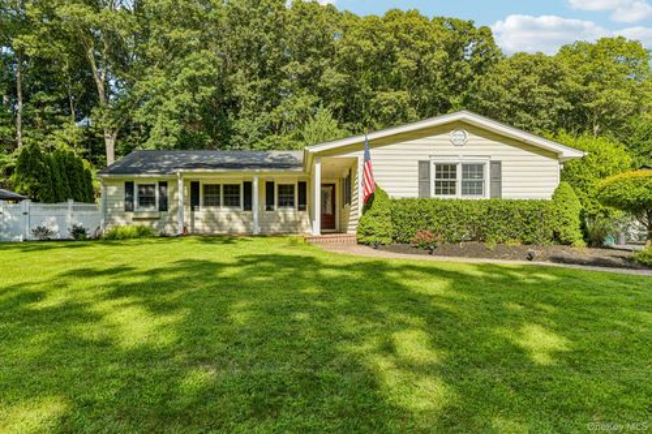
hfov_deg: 73.8
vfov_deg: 53.1
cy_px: 217
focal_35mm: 24
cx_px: 326
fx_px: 434
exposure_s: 1/250
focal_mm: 24
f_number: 9
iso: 160
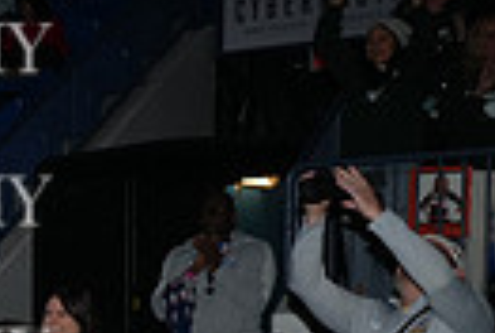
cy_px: 429
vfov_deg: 12.6
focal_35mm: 106
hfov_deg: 15.4
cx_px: -495
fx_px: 1461
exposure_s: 1/250
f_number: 8
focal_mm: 24
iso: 1250
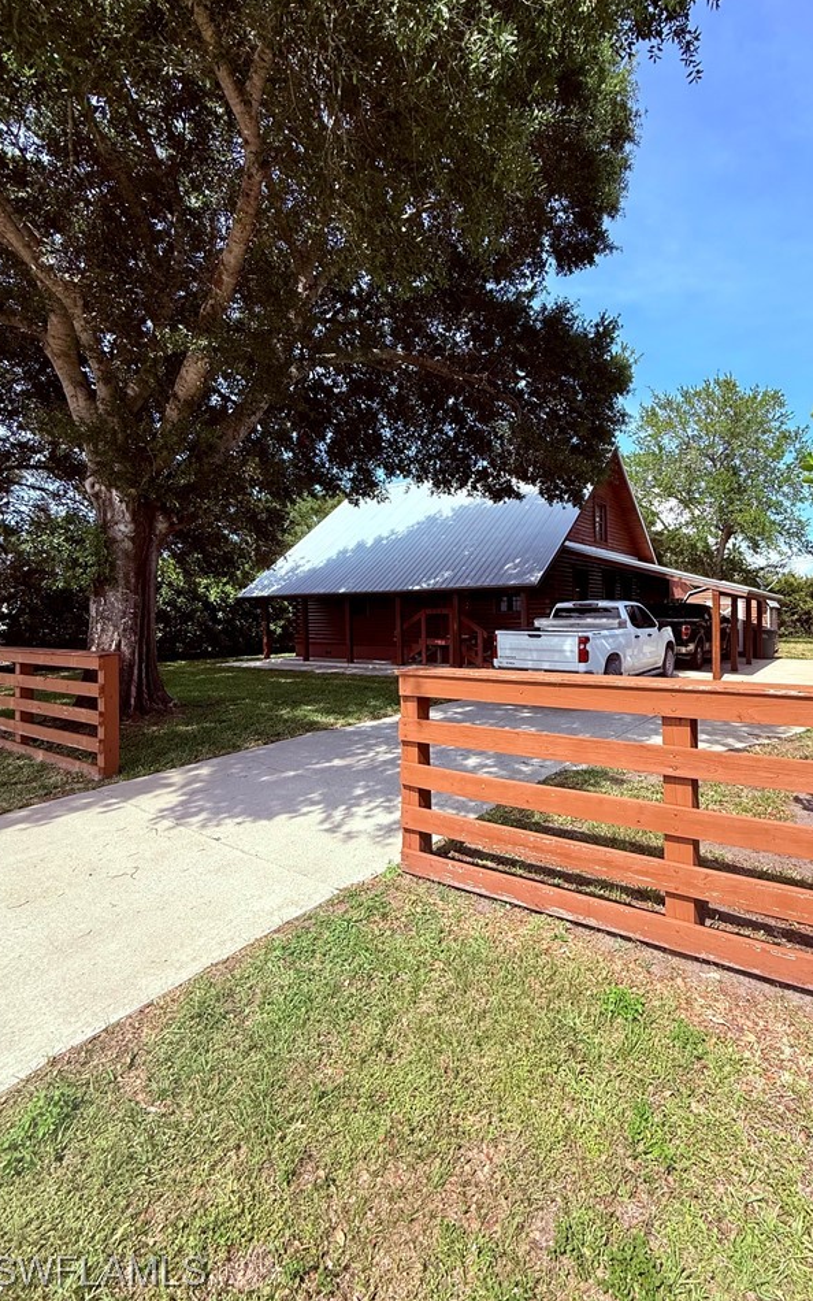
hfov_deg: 70.2
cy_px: 609
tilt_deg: +2.3
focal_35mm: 16
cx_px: 506
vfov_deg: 97.7
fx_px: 567
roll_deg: +0.4
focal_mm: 2.22
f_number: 2.2
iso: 50
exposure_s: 1/1068
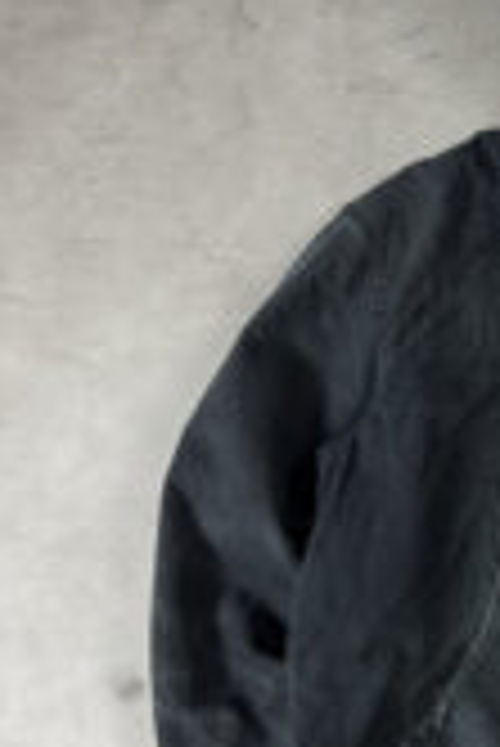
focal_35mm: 60
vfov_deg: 33.4
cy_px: 382
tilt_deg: -81.7
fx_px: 1247
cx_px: 667
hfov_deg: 20.5
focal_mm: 6.76
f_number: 1.78
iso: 200
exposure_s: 1/60
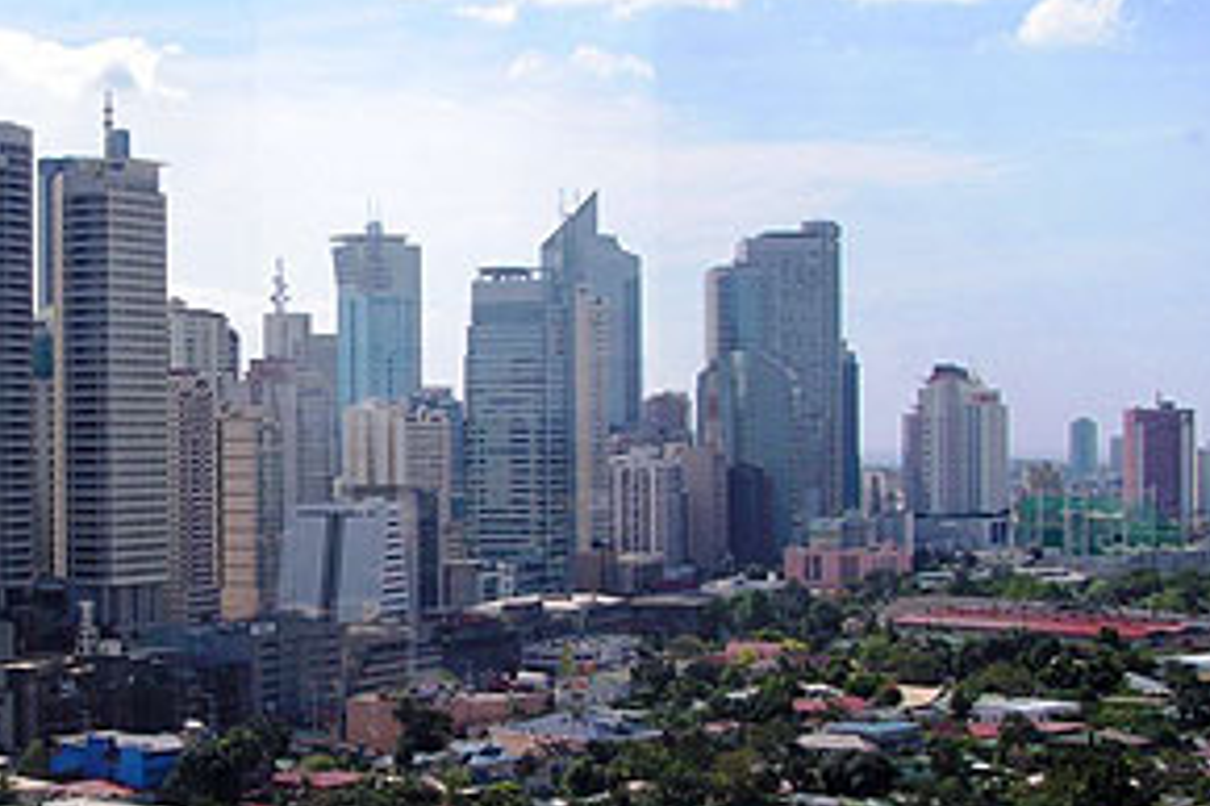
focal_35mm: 71
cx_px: 300
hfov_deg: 28.1
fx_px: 2385
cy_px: 426
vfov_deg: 19.2
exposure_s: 1/400
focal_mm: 7.4
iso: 50
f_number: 5.6
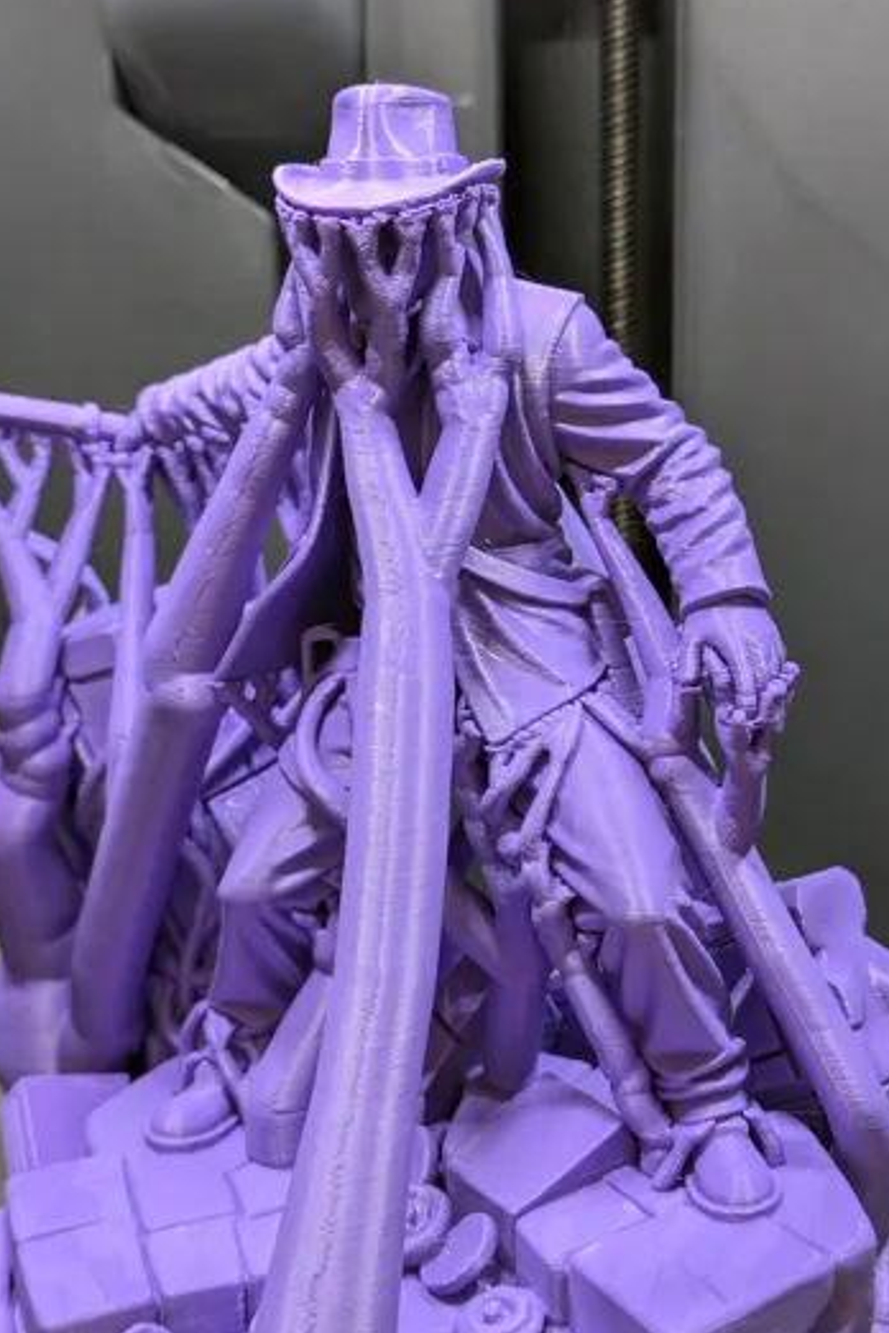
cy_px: 668
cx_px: 439
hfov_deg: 26.0
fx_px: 1926
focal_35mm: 52
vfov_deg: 38.2
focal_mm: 4.53
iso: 242
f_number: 1.7
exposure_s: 1/35.7
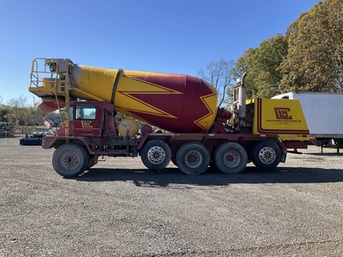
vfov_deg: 48.2
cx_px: 172
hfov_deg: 61.7
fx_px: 287
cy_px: 128
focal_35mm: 29
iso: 25
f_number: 1.8
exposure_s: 1/978
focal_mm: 3
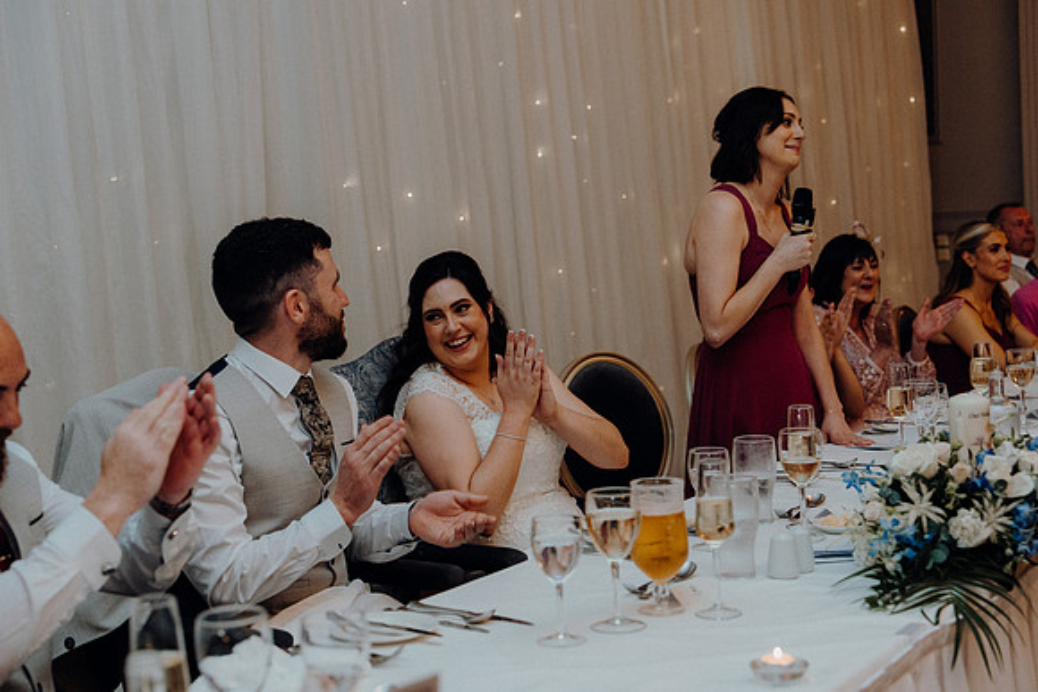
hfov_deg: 38.2
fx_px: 1500
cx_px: 519
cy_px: 346
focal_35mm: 52
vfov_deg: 26.0
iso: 2500
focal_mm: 52
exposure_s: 1/160
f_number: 3.5
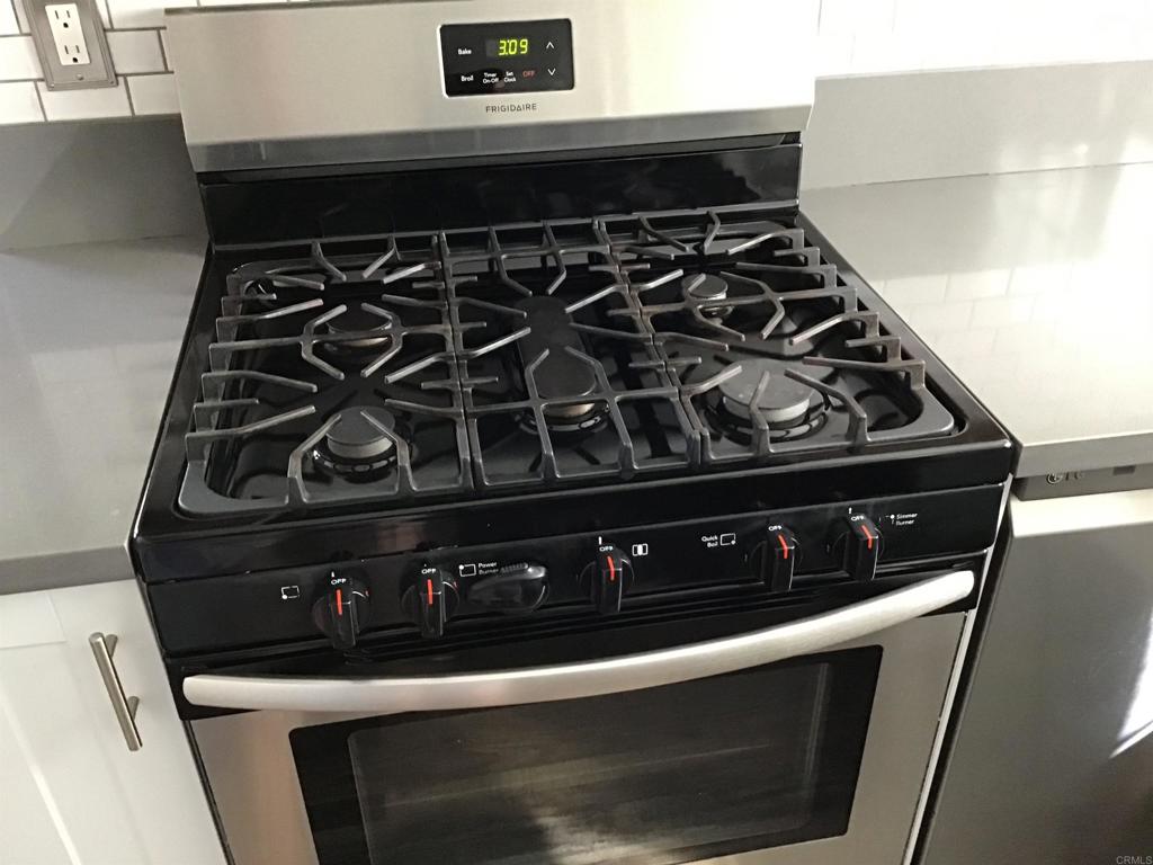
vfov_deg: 45.4
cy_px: 432
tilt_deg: -34.4
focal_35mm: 31
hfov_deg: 58.4
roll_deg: +0.5
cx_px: 576
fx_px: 1033
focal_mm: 3.3
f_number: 2.4
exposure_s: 1/24
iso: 200
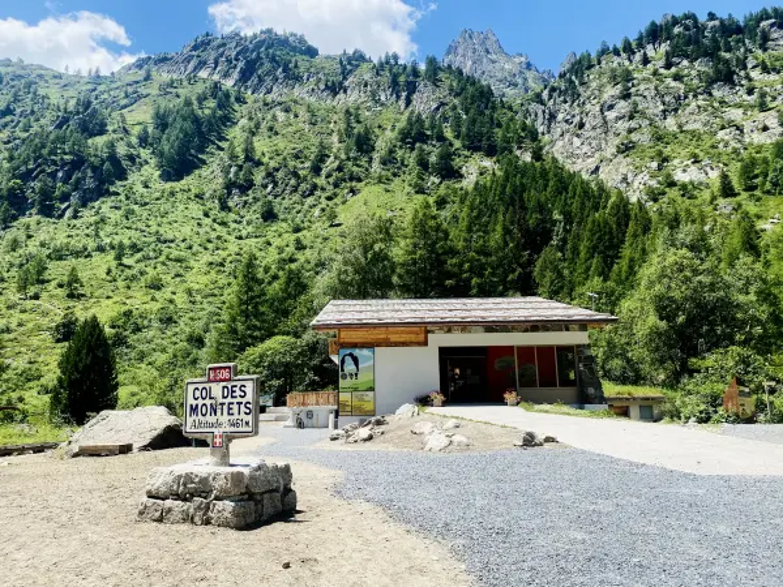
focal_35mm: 26
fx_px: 588
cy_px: 294
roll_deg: +0.2
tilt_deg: +10.7
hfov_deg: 67.3
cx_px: 392
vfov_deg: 53.1
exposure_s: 1/1653
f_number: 1.8
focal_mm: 4.25
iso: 32
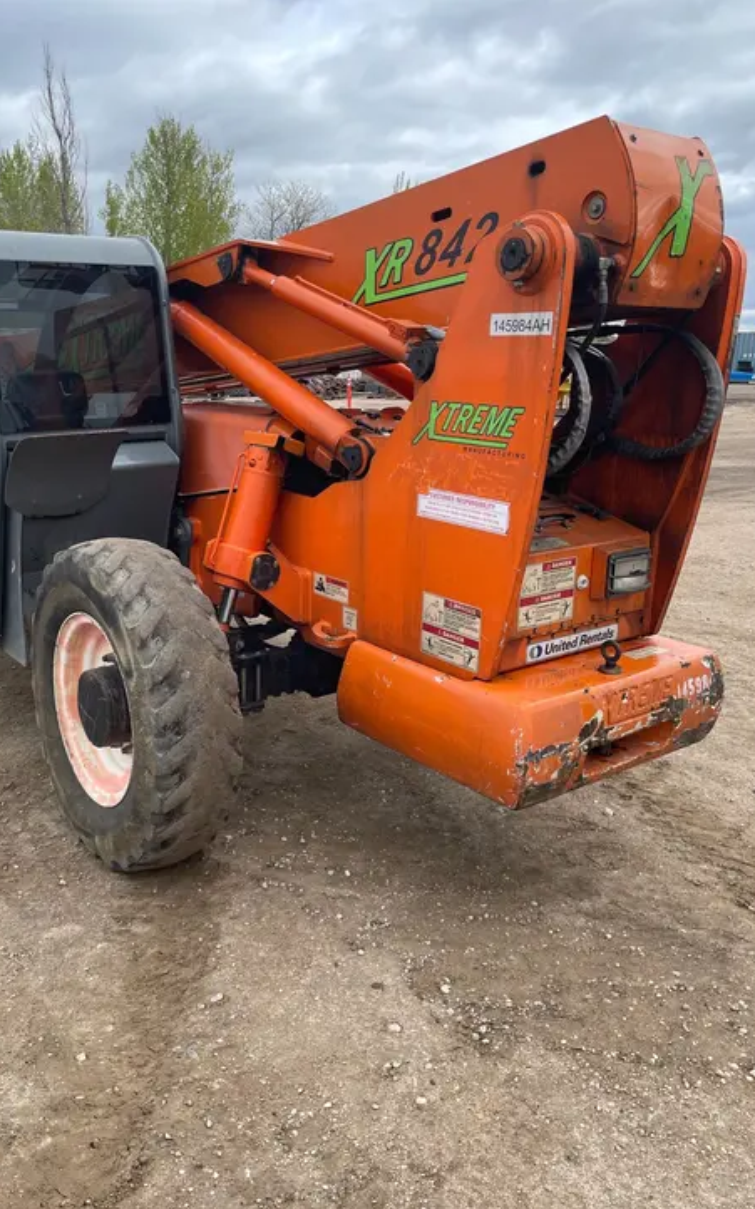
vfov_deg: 66.5
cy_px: 612
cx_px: 303
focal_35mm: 28
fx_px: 922
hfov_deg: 44.3
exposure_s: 1/1511
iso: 32
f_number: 1.6
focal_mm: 4.2
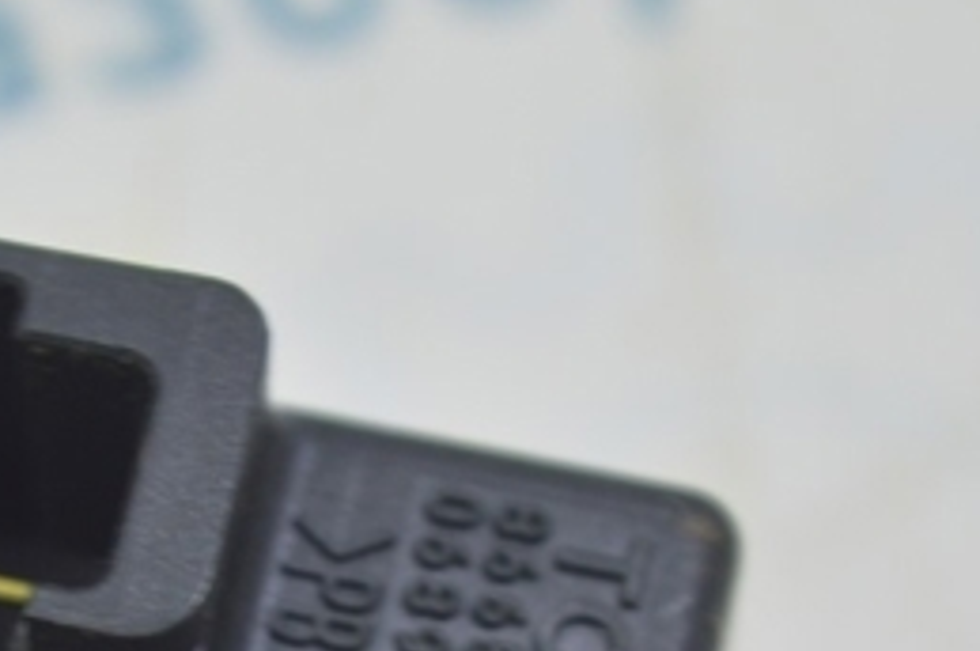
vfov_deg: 6.7
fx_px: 5553
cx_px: 208
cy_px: 736
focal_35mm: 204
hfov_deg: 10.1
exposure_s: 1/20
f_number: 5.6
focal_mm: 55
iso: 400
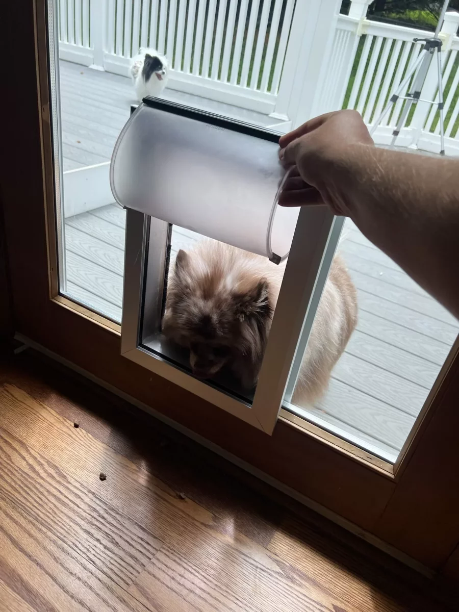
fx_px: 460
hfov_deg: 53.1
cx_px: 230
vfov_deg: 67.3
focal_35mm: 26
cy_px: 306
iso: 50
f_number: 1.5
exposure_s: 1/666
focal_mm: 5.7
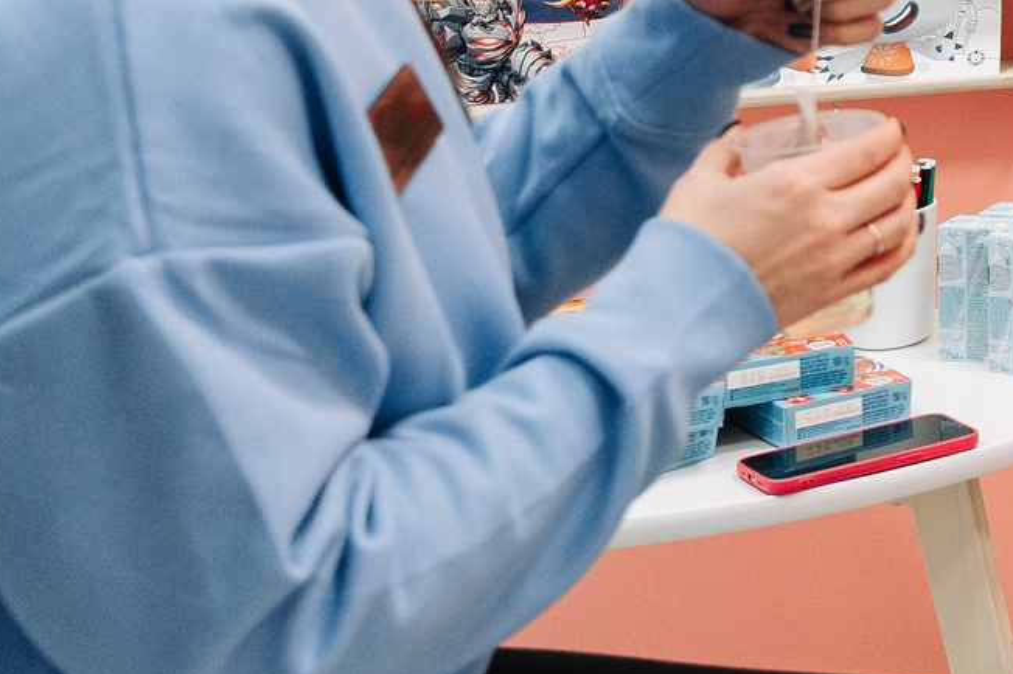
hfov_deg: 16.7
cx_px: 1928
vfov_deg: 13.2
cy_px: -391
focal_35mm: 97
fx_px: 2728
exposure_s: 1/160
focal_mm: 24
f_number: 3.5
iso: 640
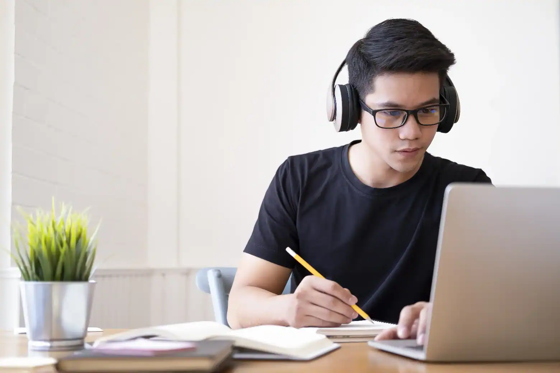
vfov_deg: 25.5
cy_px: 186
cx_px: 280
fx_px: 824
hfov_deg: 37.5
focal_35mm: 53
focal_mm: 35
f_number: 2
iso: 200
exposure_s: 1/125
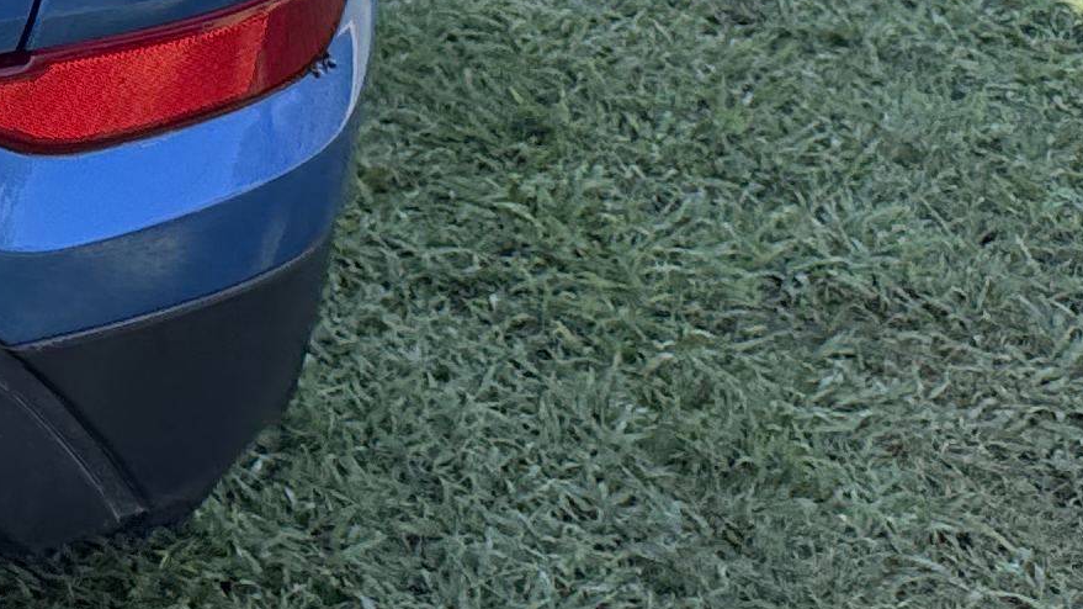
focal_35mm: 120
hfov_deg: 14.8
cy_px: -222
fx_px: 3445
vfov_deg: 9.9
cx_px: -1060
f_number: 1.78
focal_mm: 6.76
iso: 100
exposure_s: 1/665
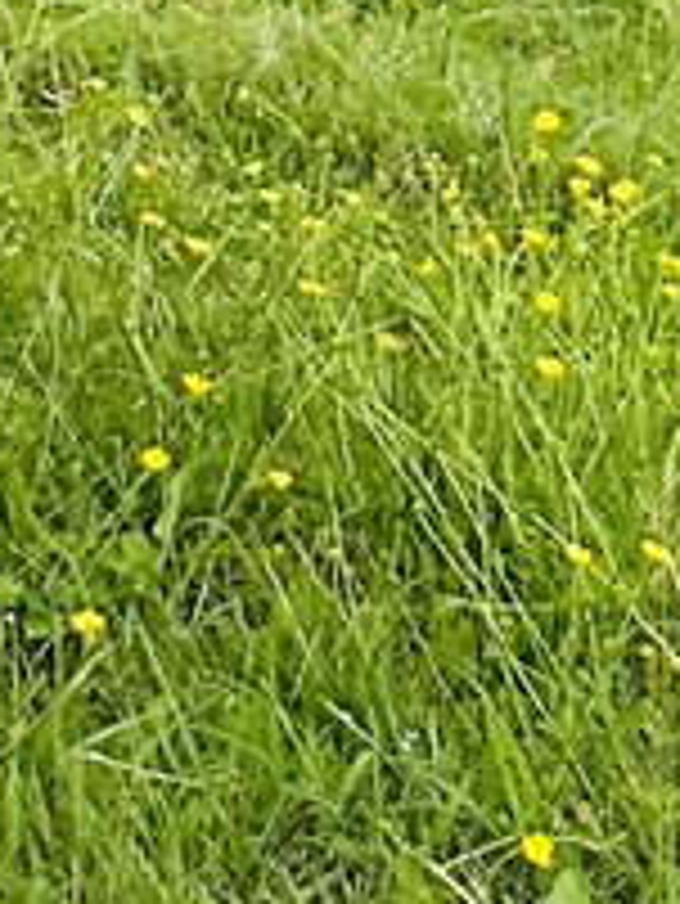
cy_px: -1466
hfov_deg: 6.8
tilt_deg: -3.7
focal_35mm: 191
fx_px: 4997
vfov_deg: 9.0
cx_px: -1536
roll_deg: -0.7
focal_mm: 6.86
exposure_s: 1/935
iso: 80
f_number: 1.78
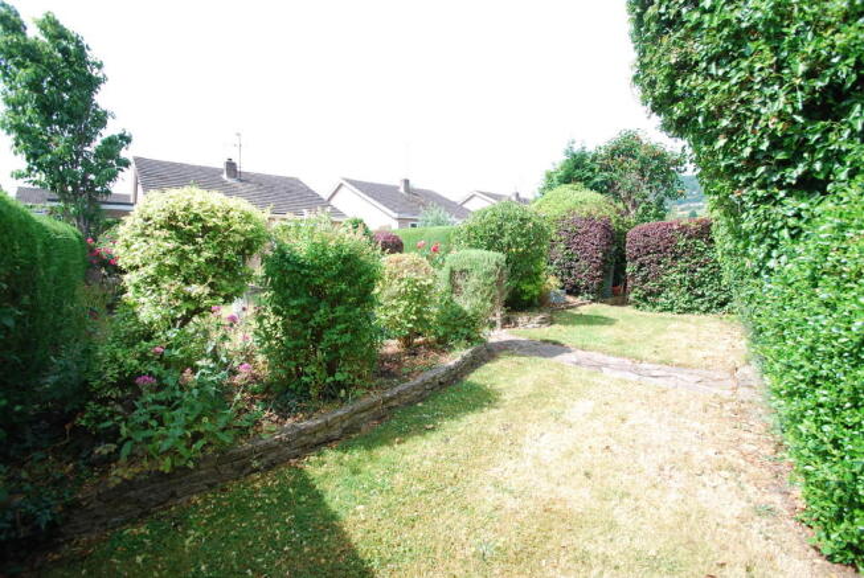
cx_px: 432
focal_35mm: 15
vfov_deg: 77.5
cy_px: 289
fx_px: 360
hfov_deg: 100.3
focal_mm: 10
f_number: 6.3
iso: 100
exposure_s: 1/160
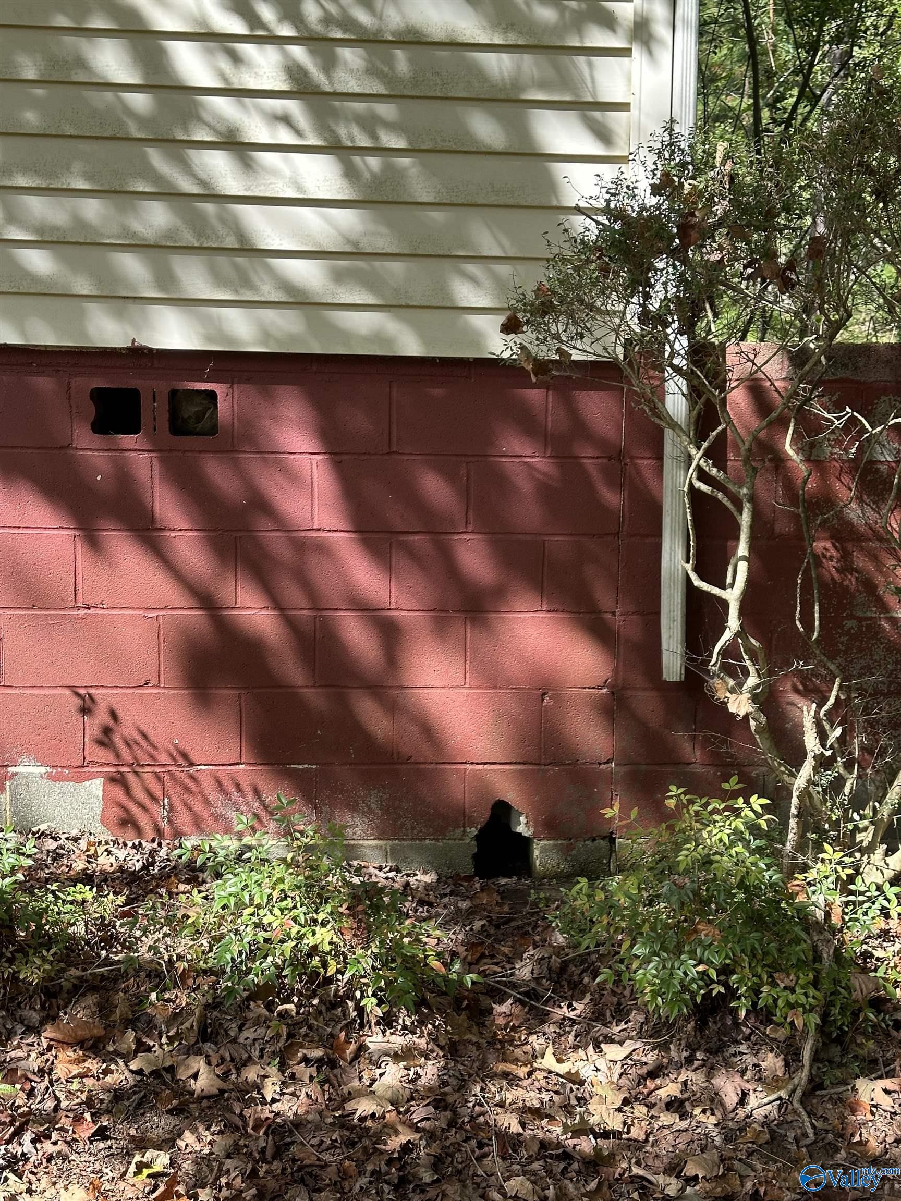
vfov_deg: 39.7
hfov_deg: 30.3
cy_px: 600
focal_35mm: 48
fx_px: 1666
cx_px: 450
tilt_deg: -6.5
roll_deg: -1.3
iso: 64
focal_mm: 6.86
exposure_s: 1/681
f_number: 1.78
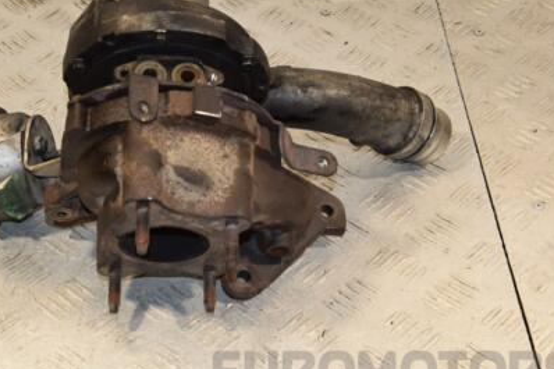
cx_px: 187
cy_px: 187
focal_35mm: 86
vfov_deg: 15.9
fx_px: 1323
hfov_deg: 23.6
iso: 800
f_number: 6.3
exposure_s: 1/200
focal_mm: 38
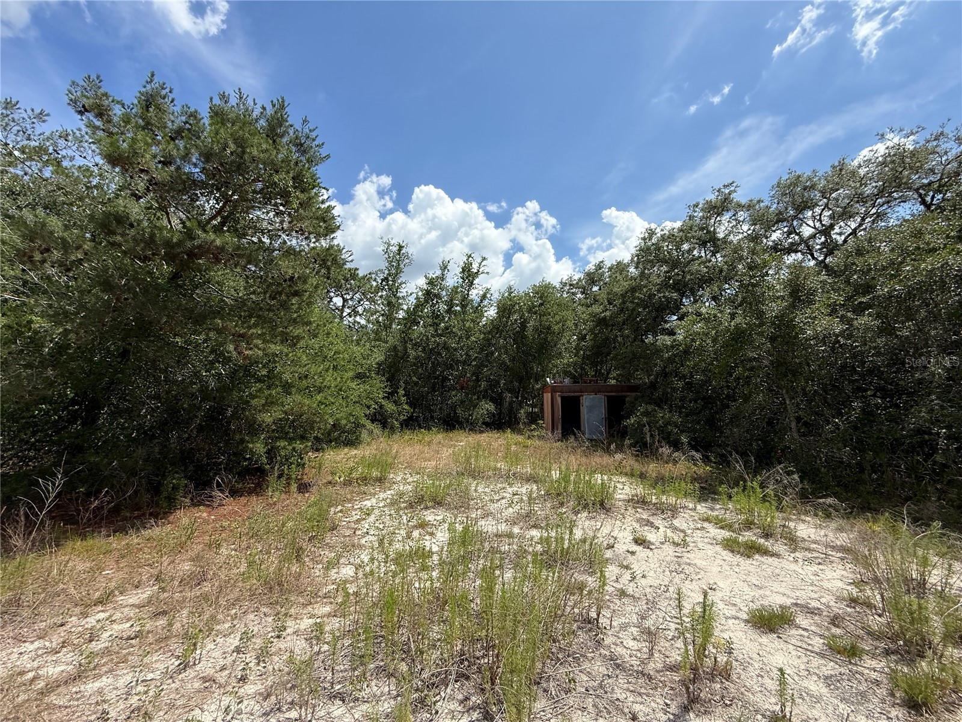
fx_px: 389
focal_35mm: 14
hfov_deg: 102.1
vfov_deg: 85.7
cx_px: 481
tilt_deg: +9.5
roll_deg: +1.3
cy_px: 361
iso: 64
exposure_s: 1/2506
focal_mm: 2.22
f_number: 2.2
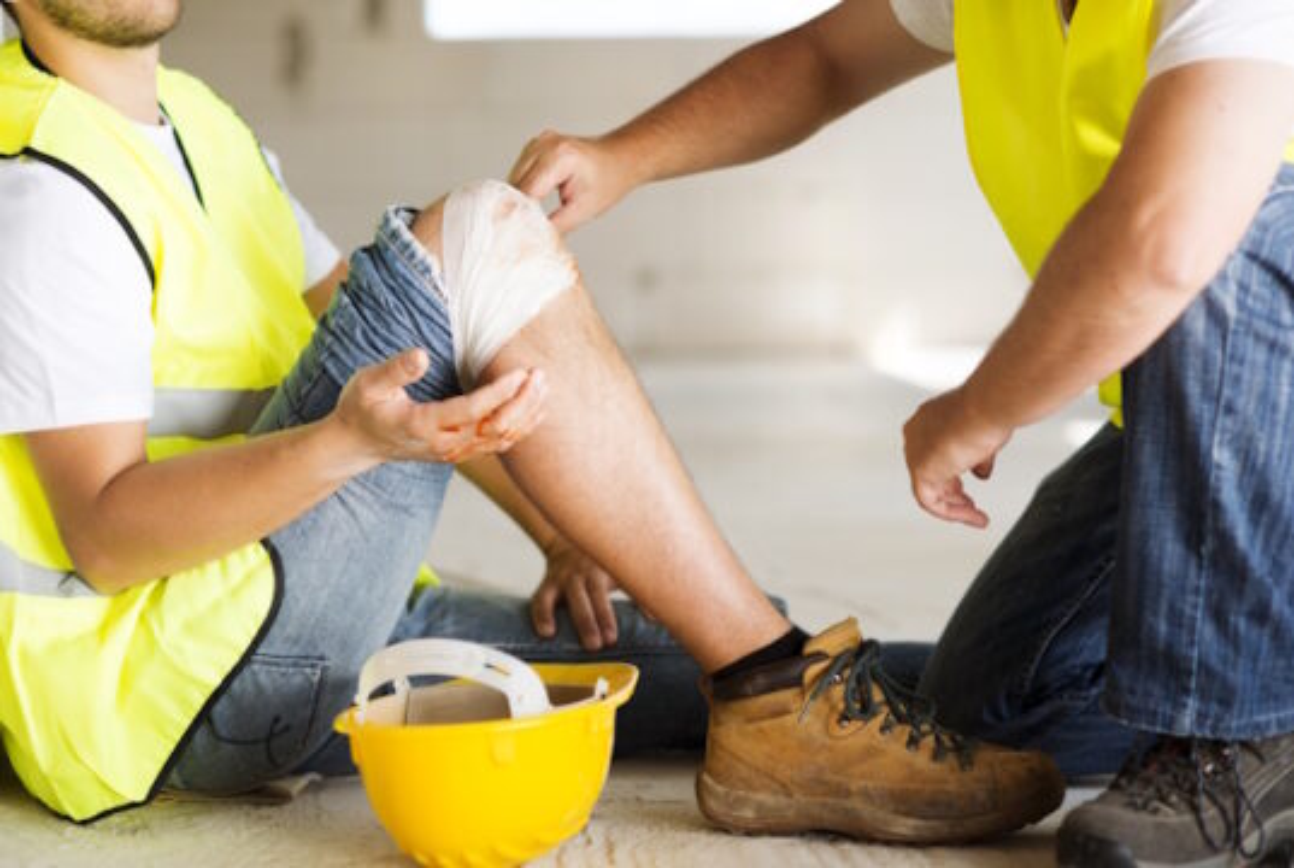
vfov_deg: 16.1
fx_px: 3060
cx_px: 647
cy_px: 434
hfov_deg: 23.9
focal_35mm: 85
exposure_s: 1/500
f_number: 2.8
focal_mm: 85
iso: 100
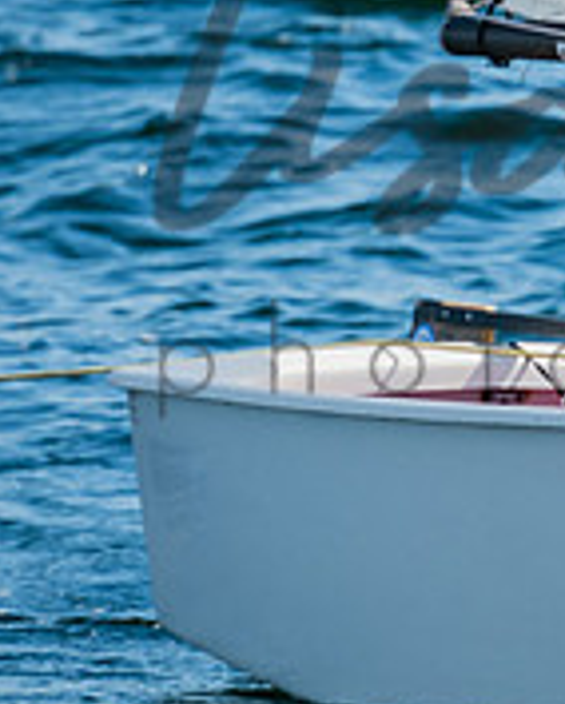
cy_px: 130
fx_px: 18696
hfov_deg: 1.7
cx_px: 1172
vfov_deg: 2.2
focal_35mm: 896
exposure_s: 1/200
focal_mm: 200
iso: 100
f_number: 6.3
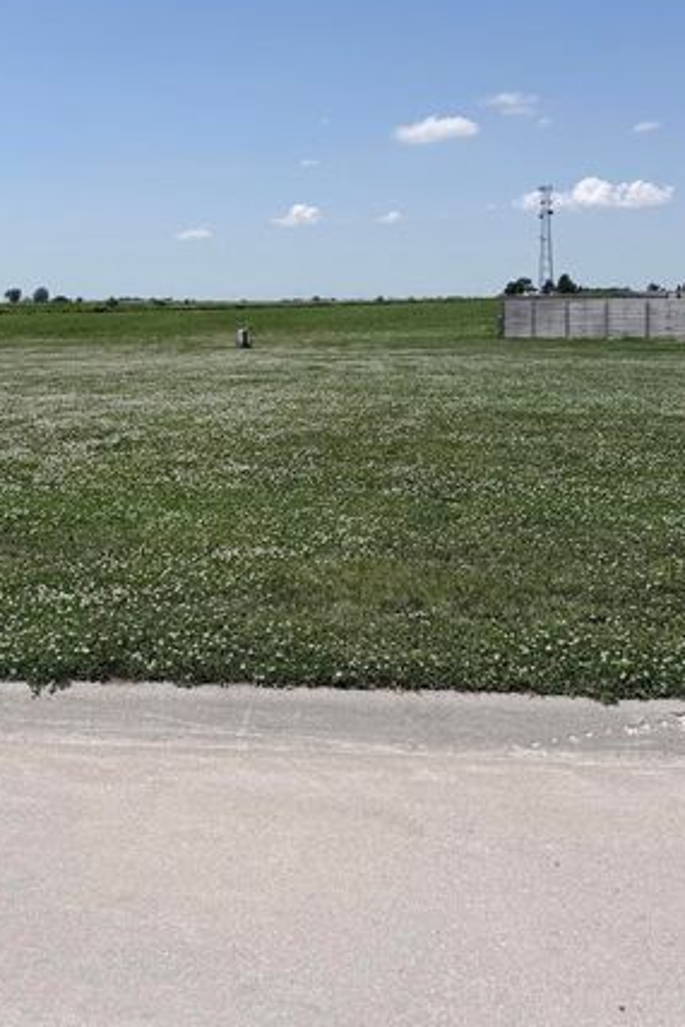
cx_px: 240
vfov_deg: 48.3
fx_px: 1112
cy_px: 309
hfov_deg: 34.0
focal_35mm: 39
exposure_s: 1/9091
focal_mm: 6.76
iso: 80
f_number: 1.78
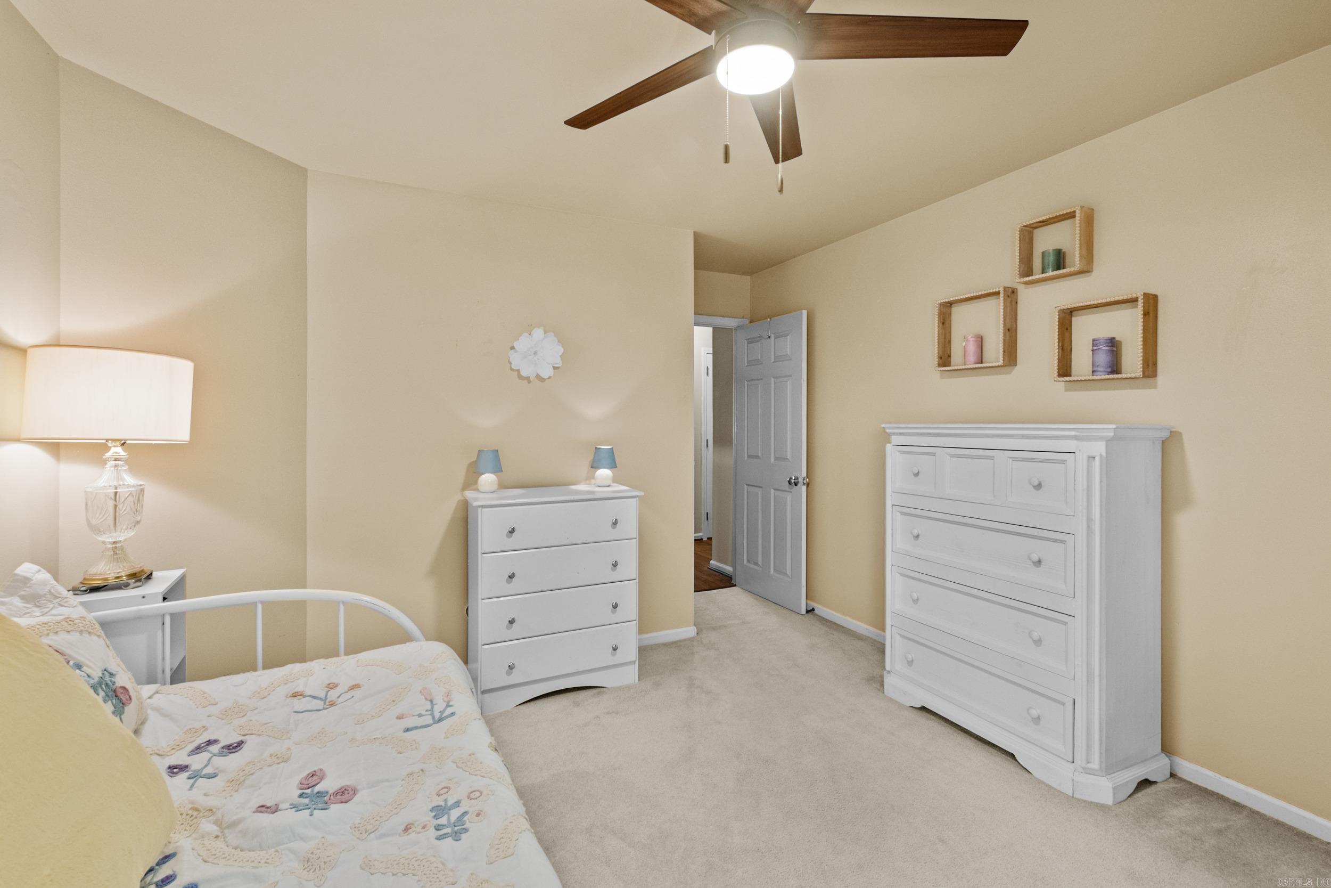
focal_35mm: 15
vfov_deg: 77.3
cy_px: 444
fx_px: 555
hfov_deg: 100.4
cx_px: 666
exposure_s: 1/2
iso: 400
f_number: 7.1
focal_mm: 10
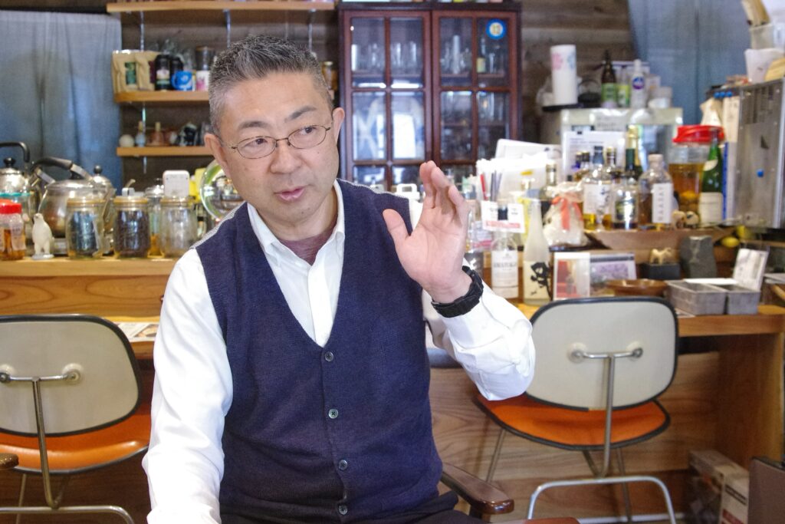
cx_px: 392
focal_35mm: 42
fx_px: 916
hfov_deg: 46.4
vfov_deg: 31.9
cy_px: 262
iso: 6400
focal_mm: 28
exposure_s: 1/50
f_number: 4.5
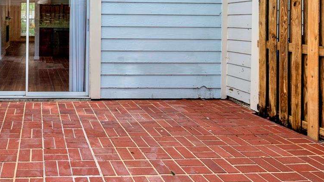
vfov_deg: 35.9
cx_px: 49
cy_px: 25
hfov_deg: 56.4
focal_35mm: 31
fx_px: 266
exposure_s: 1/100
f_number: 7.1
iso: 250
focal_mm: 14
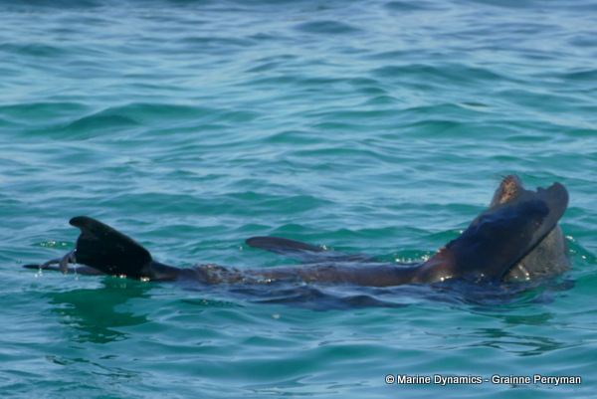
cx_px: 298
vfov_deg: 3.5
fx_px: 6621
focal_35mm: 399
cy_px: 200
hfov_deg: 5.2
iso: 125
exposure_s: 1/800
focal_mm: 145.65
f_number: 4
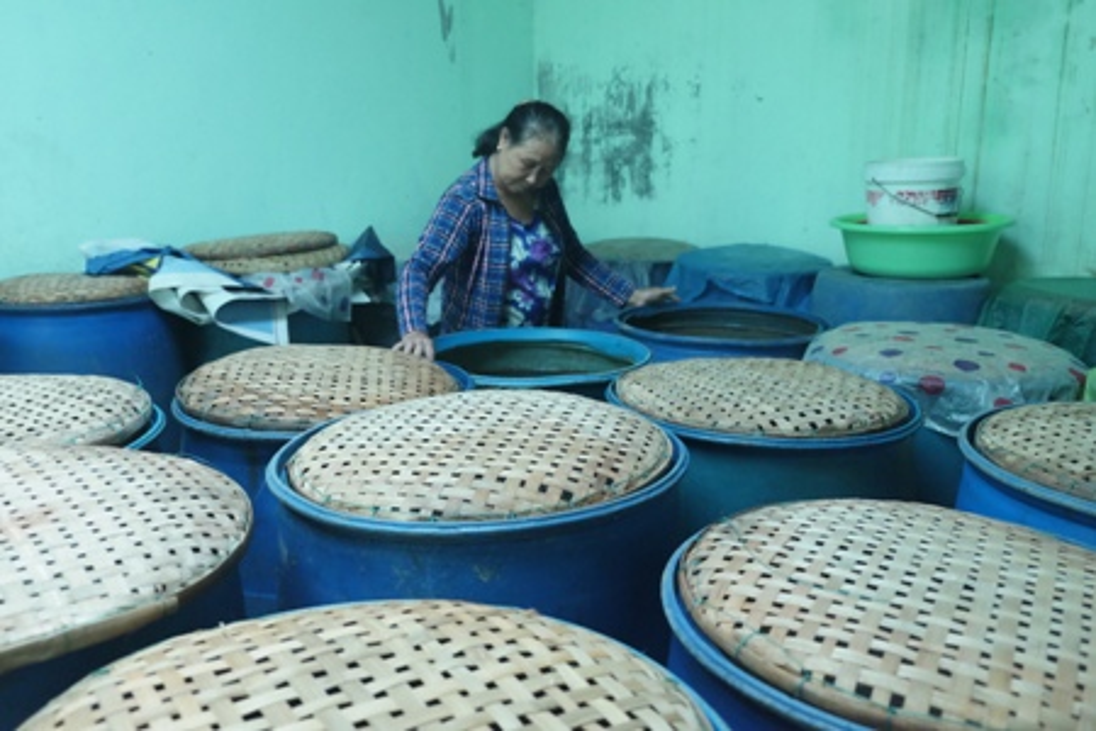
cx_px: 548
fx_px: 883
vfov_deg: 45.0
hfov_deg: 63.7
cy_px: 366
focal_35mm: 29
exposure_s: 1/350
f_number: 2.8
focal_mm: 19.6
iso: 3200
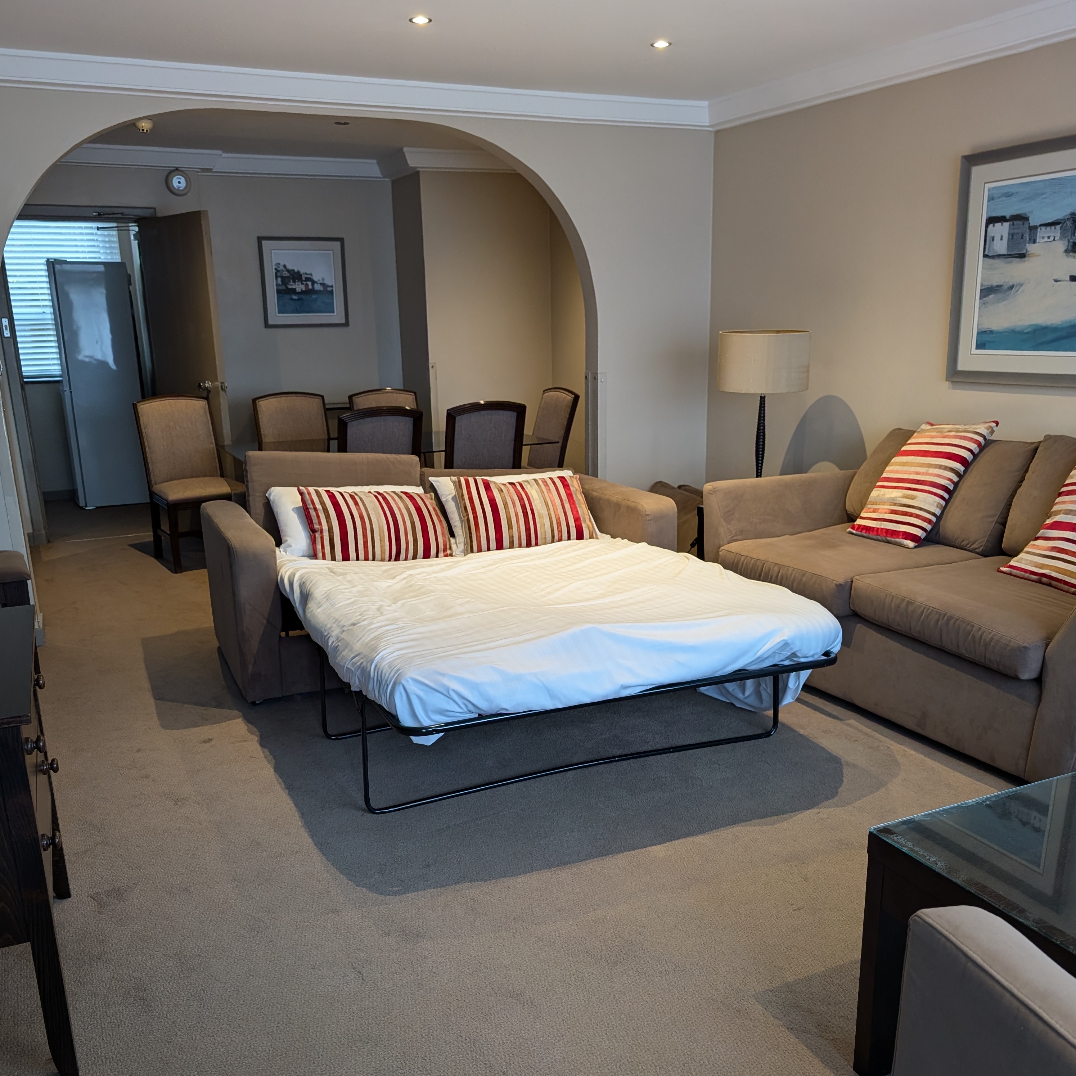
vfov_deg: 55.2
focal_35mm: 29
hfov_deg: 55.6
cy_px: 649
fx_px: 1020
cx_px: 531
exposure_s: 1/100
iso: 241
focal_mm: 6.9
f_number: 1.68
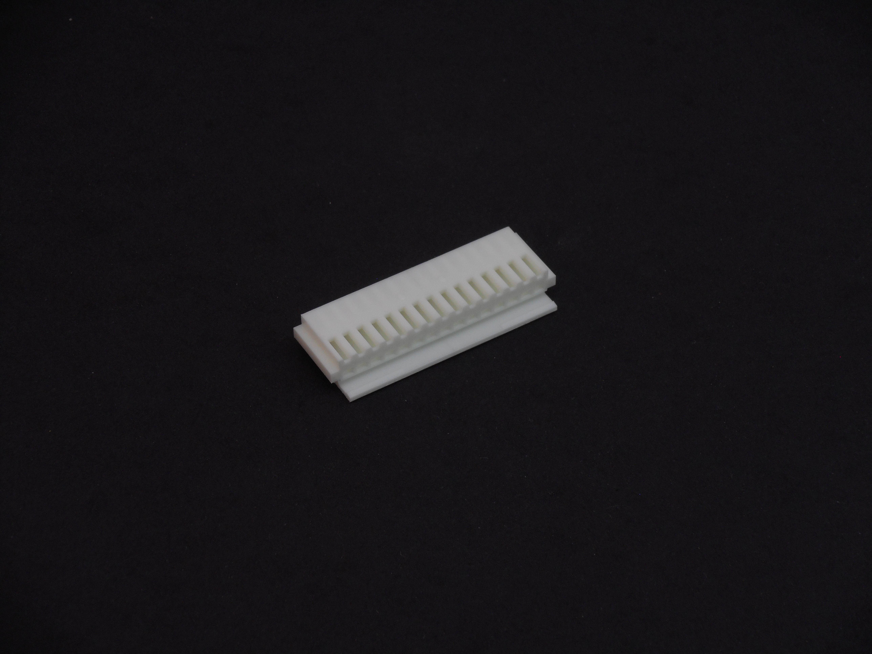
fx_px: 2569
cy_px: 327
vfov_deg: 14.5
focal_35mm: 102
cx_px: 436
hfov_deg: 19.3
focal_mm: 18.2
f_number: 5.8
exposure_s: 1/60
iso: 100
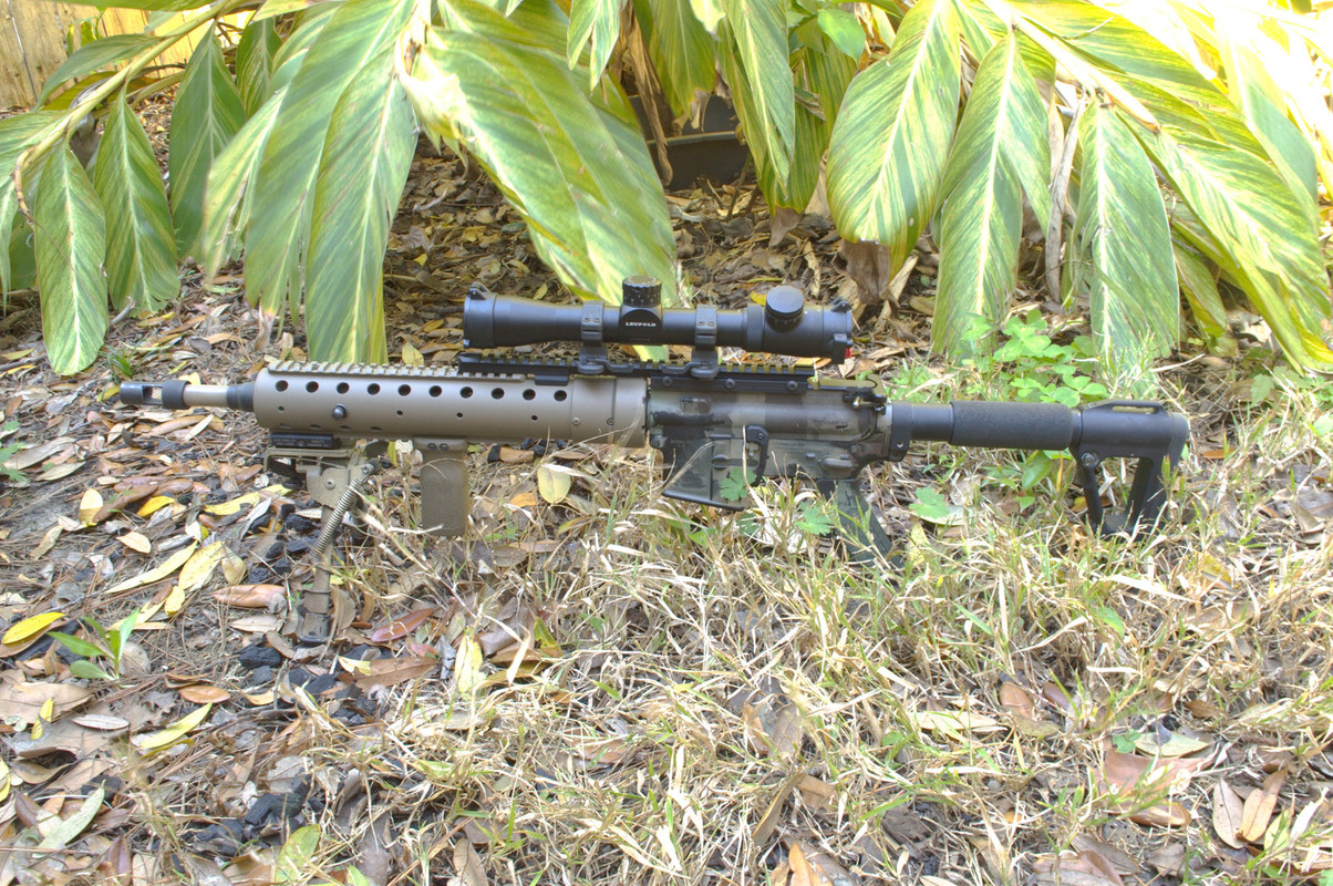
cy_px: 443
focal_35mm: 33
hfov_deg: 57.3
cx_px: 666
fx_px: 1221
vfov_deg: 39.9
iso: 400
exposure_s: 1/13
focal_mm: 22
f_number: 14
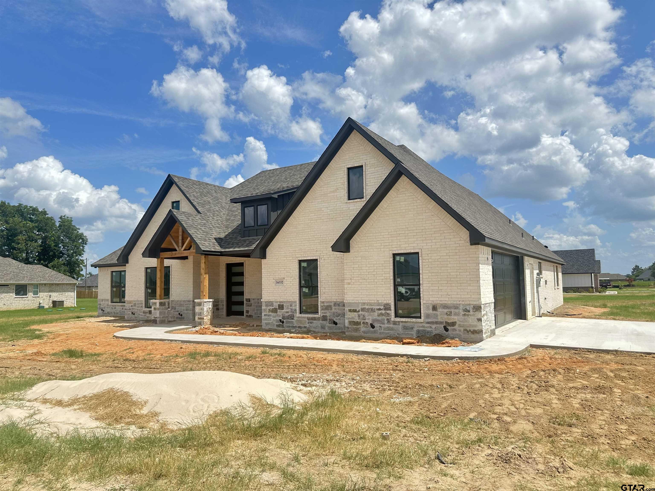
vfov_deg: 56.8
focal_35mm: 24
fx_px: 454
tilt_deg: +4.7
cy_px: 246
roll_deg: +0.7
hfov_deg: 71.6
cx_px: 328
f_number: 1.78
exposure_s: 1/4016
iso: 80
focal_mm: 6.86
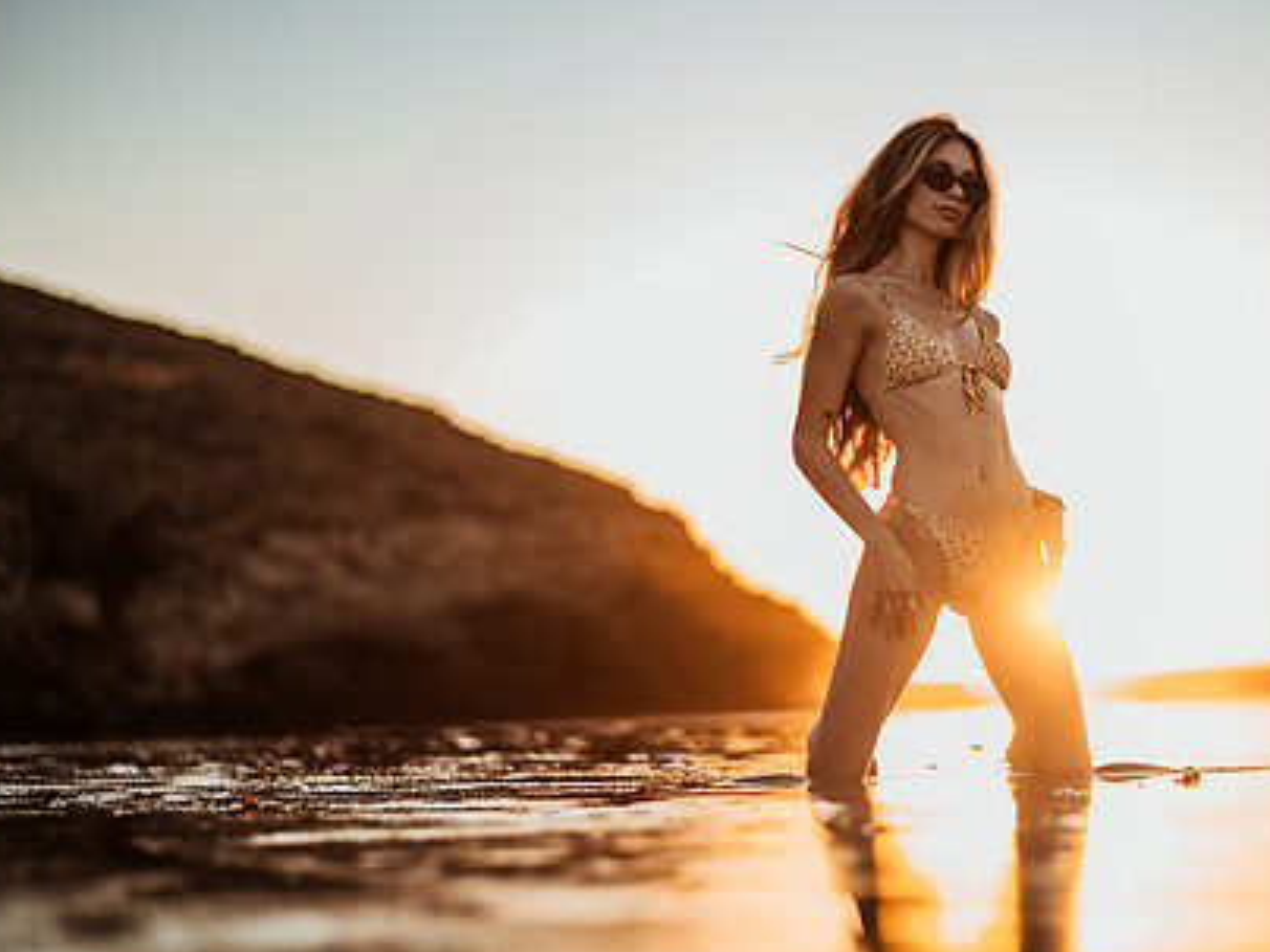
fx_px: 2935
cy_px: 495
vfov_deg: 18.4
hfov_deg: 24.3
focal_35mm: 80
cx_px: 817
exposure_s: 1/800
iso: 100
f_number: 1.4
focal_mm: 58
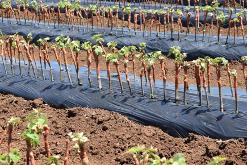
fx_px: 911
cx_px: 102
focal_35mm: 133
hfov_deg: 15.4
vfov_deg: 10.3
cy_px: 67
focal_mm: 55
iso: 200
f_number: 10
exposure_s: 1/200
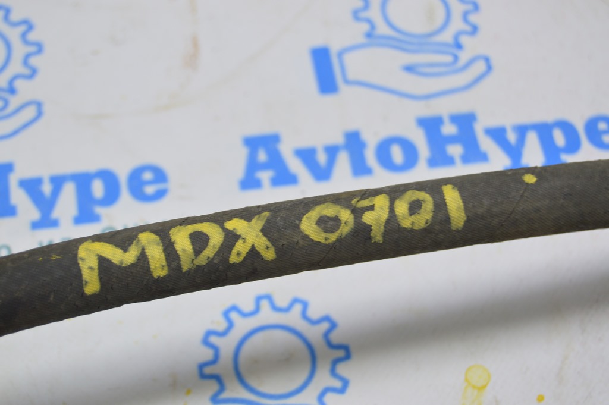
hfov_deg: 24.6
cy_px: 202
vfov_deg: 16.5
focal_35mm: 82
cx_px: 304
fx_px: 1394
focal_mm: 55
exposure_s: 1/20
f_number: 5.6
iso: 400
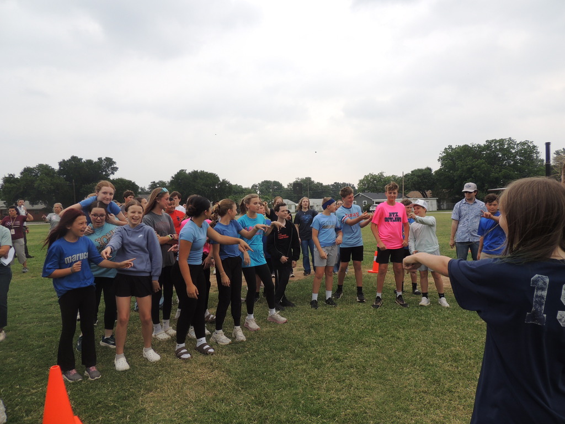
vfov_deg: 56.8
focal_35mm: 24
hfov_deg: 71.6
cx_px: 282
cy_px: 212
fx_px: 392
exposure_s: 1/500
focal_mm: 4.3
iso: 100
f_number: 3
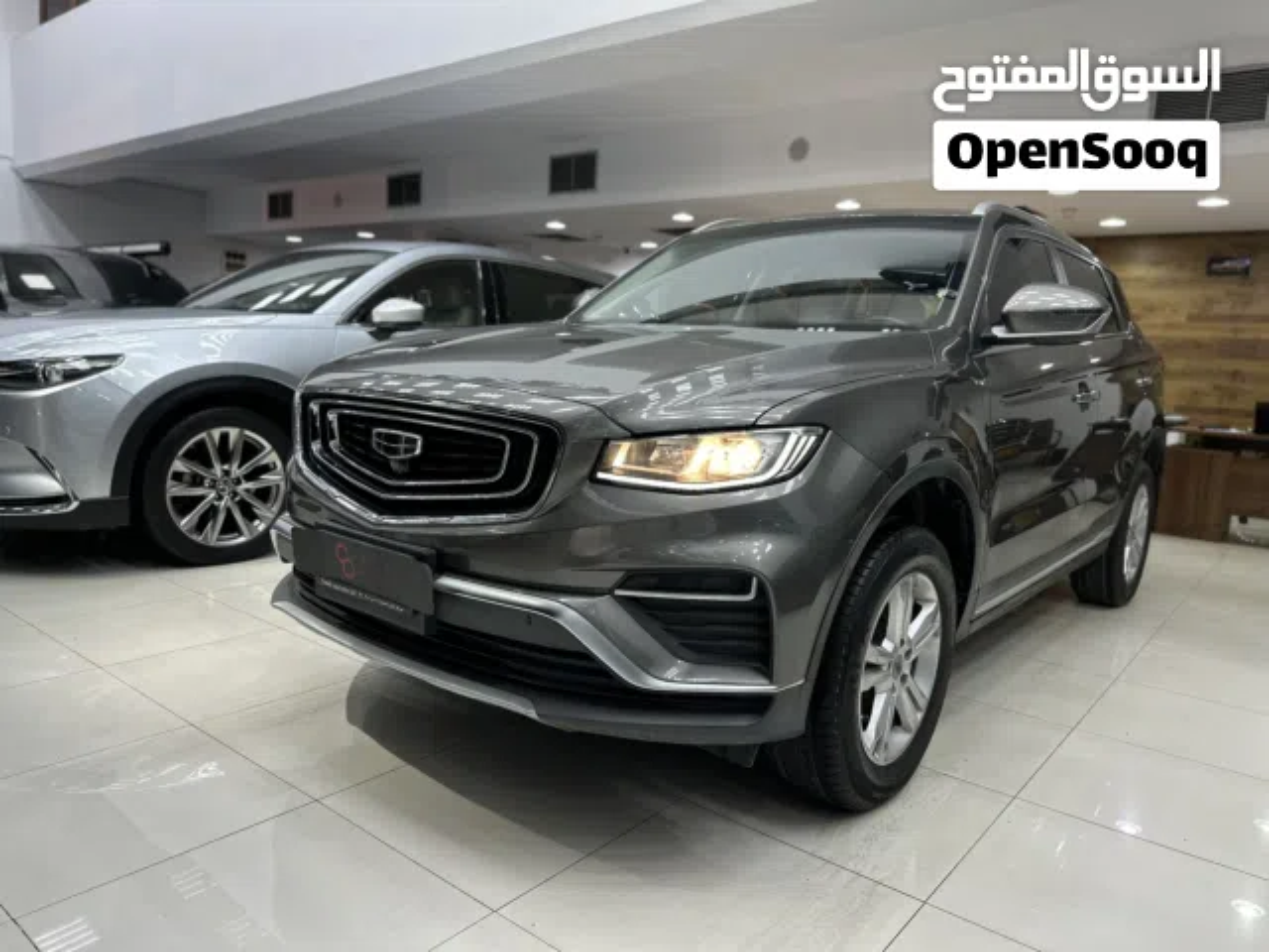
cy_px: 476
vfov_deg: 56.8
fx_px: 880
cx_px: 634
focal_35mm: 24
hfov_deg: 71.6
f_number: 1.78
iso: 64
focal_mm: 6.86
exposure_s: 1/81
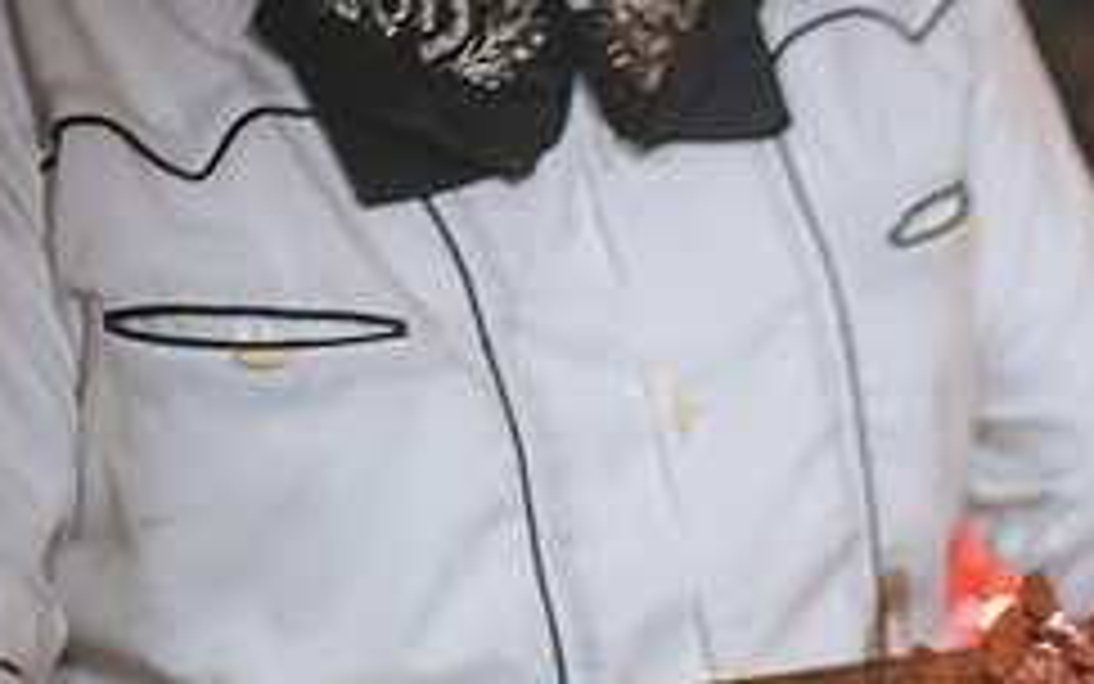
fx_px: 3340
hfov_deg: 18.1
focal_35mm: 112
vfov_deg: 11.5
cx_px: 1088
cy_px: 780
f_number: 2.8
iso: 1250
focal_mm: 40
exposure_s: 1/60
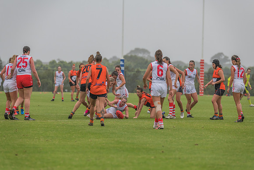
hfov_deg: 6.9
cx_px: 127
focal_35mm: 300
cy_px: 85
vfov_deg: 4.6
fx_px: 2117
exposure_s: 1/2000
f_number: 6.3
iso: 800
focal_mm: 300
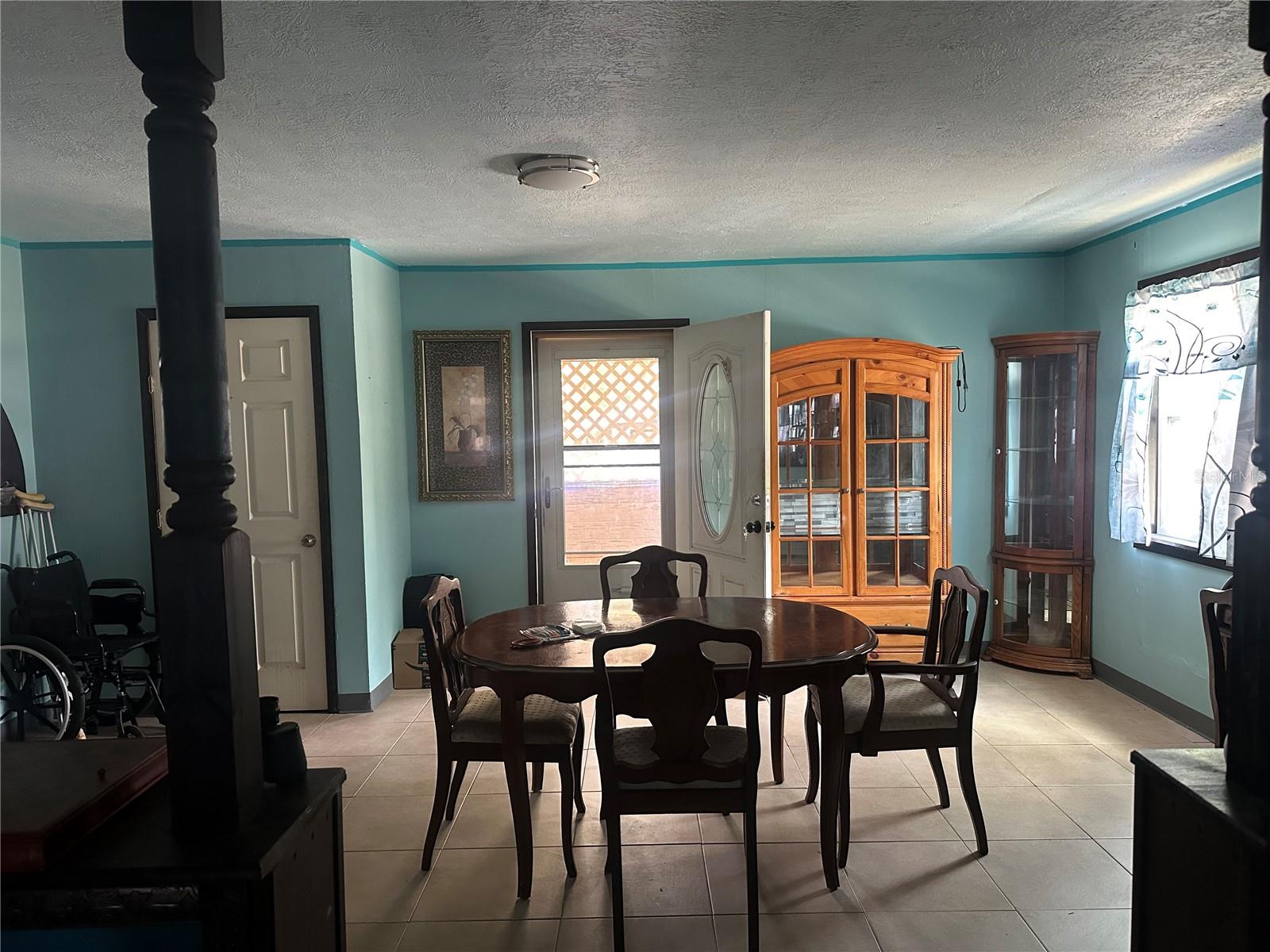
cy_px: 476
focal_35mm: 24
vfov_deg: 56.8
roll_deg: +1.2
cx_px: 635
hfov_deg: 71.6
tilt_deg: -4.2
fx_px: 881
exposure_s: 1/60
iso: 500
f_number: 1.78
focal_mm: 6.86
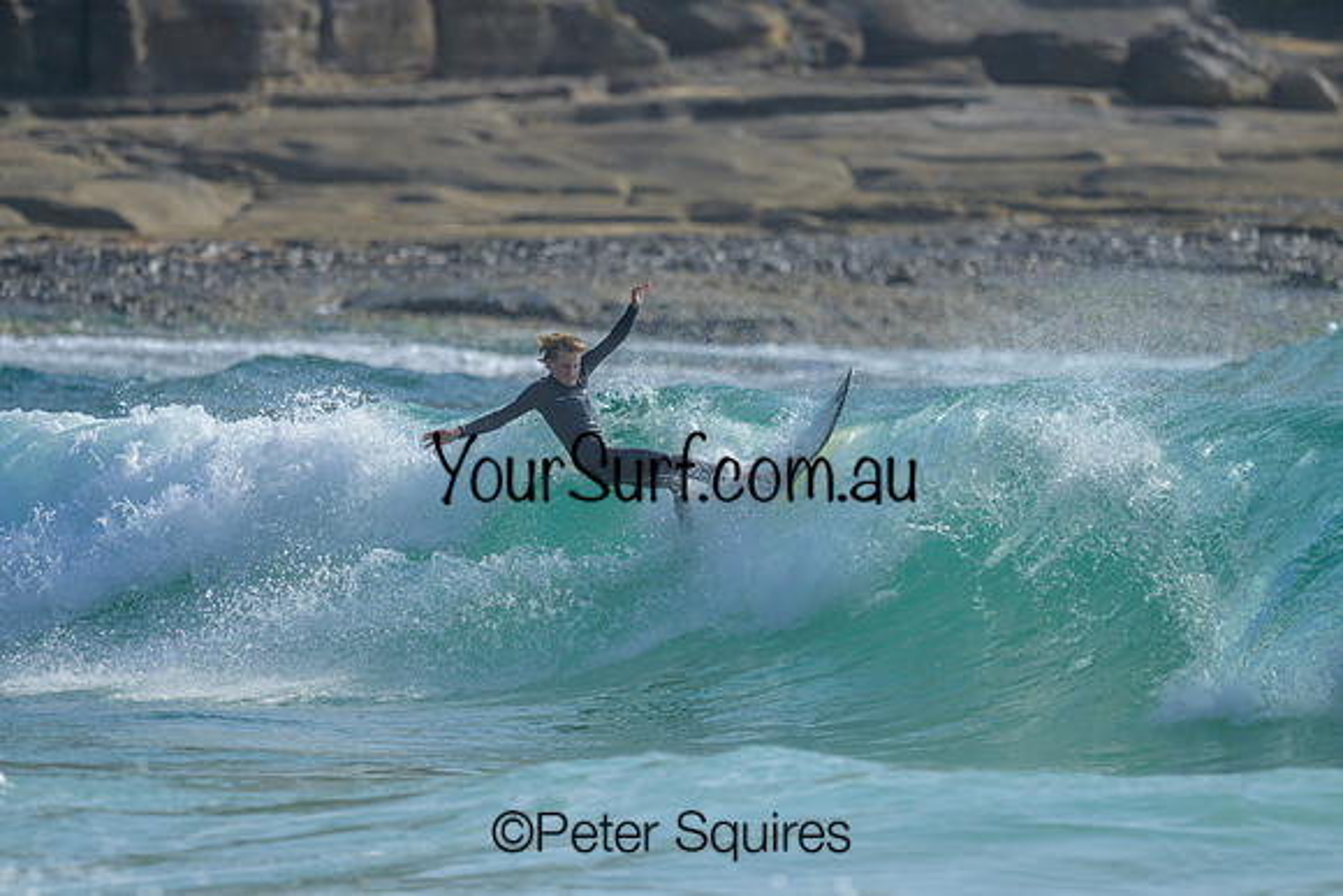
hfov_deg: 2.5
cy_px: 429
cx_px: 643
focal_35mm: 834
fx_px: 31137
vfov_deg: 1.6
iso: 250
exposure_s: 1/2000
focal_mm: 800
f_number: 6.3
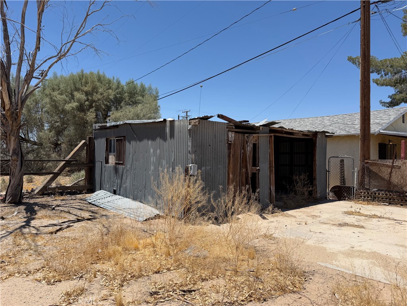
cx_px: 204
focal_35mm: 24
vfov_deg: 56.8
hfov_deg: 71.6
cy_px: 153
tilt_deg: +0.4
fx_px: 282
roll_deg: +0.1
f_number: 1.78
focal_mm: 6.76
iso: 80
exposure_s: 1/6711
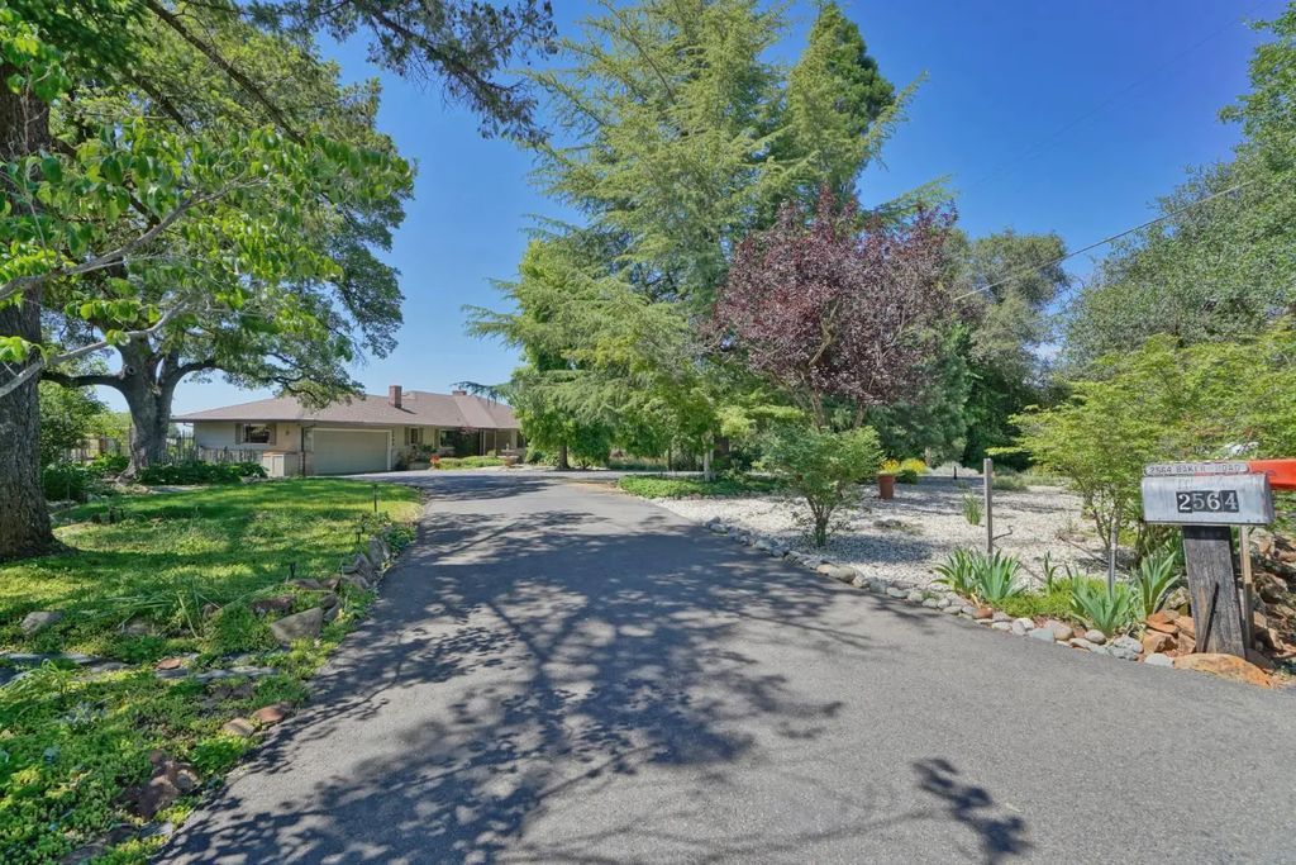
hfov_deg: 100.4
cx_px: 648
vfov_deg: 77.3
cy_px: 432
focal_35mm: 15
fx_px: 540
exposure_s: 1/125
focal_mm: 15
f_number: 7.1
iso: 100
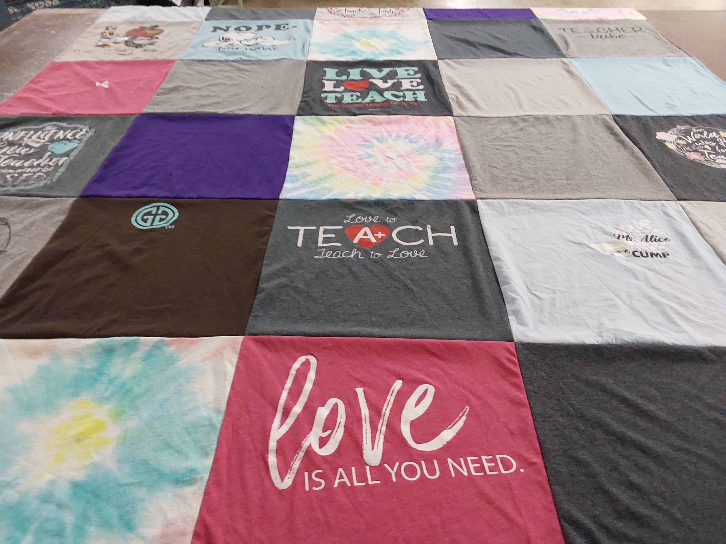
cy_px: 272
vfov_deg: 49.7
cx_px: 363
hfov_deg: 63.4
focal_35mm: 28
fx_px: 587
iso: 125
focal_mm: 2.91
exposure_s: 1/60
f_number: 1.9
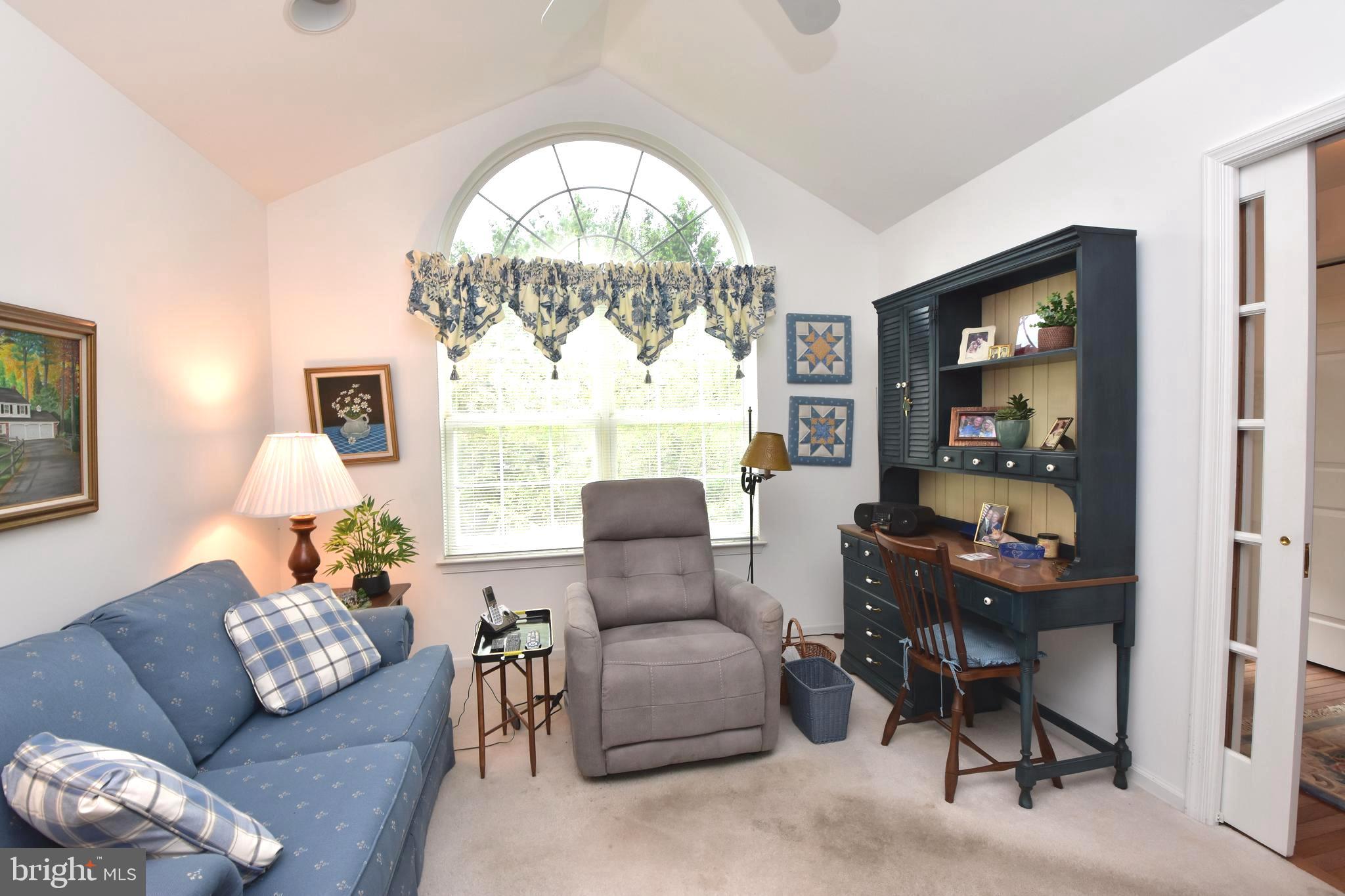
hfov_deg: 100.4
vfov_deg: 77.3
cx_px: 672
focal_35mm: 15
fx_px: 560
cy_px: 448
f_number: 9
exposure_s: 1/30
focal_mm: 10
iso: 500
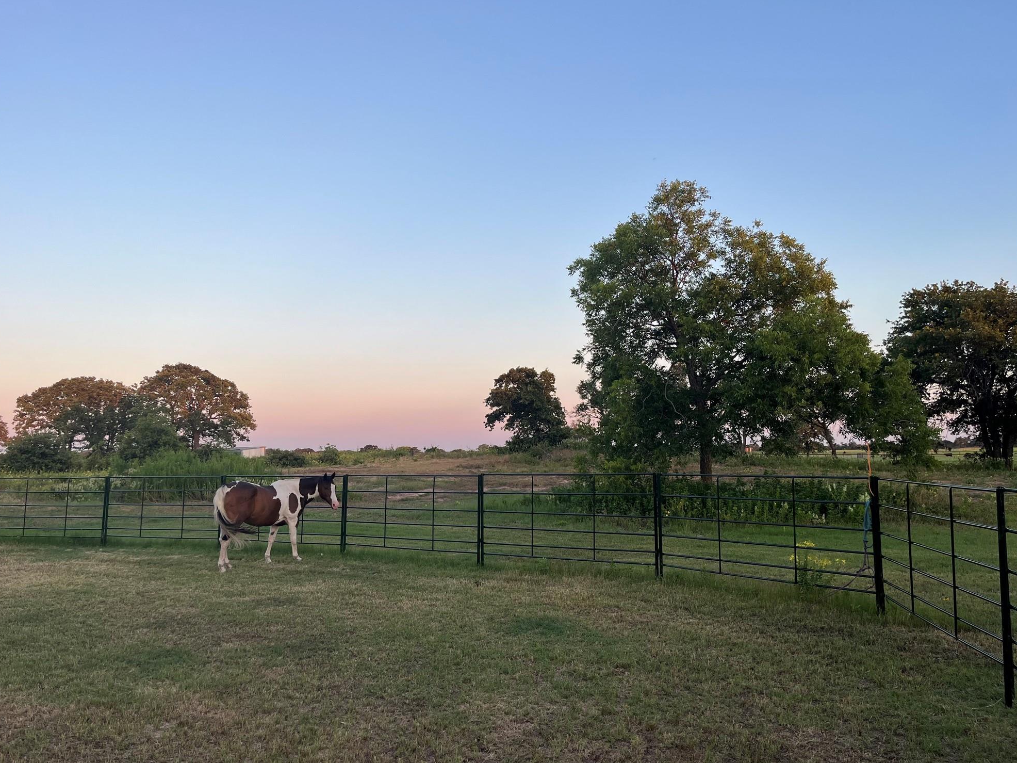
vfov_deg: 51.4
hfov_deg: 65.3
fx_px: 793
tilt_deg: +4.8
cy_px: 386
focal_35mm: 27
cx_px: 496
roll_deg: +0.7
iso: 50
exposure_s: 1/432
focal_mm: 5.1
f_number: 1.6
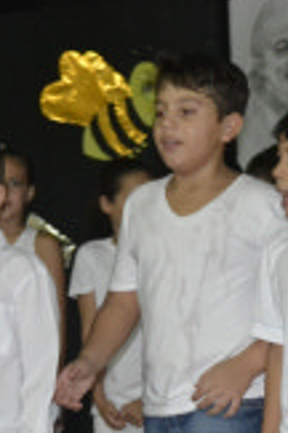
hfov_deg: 7.4
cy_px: 362
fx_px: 2220
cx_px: 189
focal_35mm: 185
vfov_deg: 11.1
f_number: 4.5
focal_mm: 40
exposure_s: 1/60
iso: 3200
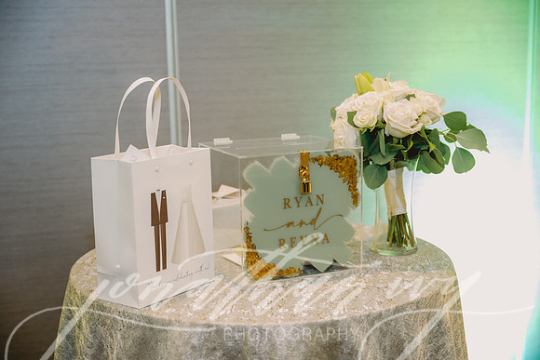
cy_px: 180
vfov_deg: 26.0
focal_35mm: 52
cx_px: 270
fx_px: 780
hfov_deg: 38.2
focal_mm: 52
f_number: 2.8
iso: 2500
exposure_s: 1/20
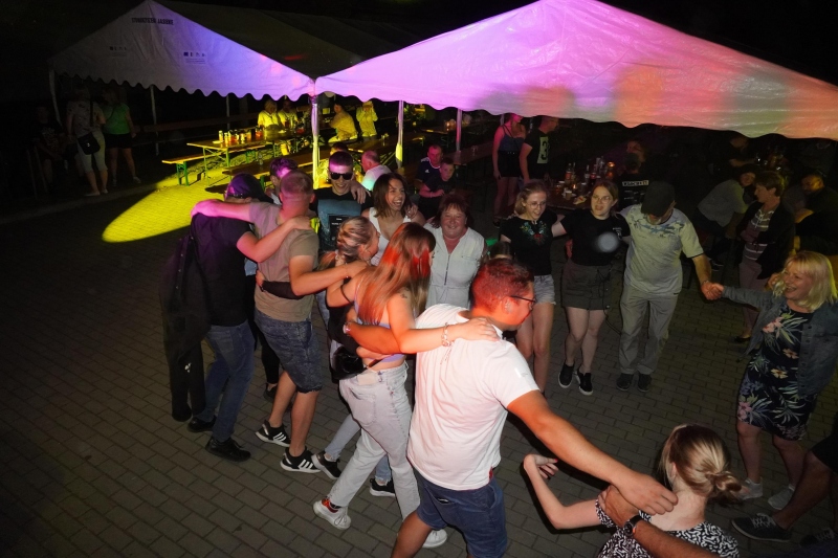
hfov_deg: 73.8
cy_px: 279
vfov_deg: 53.1
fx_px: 559
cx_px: 419
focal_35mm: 24
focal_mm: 16
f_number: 3.5
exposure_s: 1/60
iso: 3200
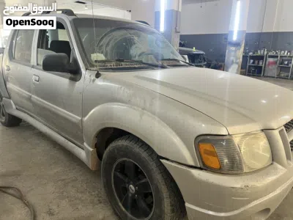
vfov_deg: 53.1
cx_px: 146
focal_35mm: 26
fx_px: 220
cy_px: 110
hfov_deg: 67.3
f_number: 1.5
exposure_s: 1/50
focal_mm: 5.7
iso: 64
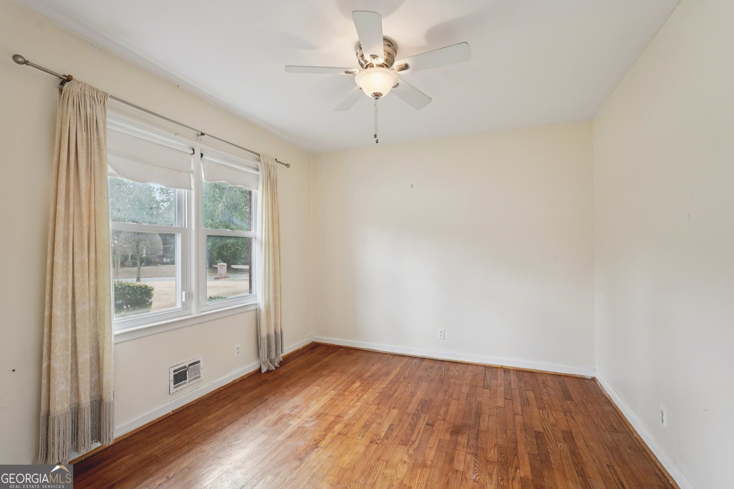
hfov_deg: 96.7
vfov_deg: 73.7
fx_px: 326
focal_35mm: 16
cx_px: 367
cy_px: 244
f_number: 8
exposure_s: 1/13
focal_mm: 16
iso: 800
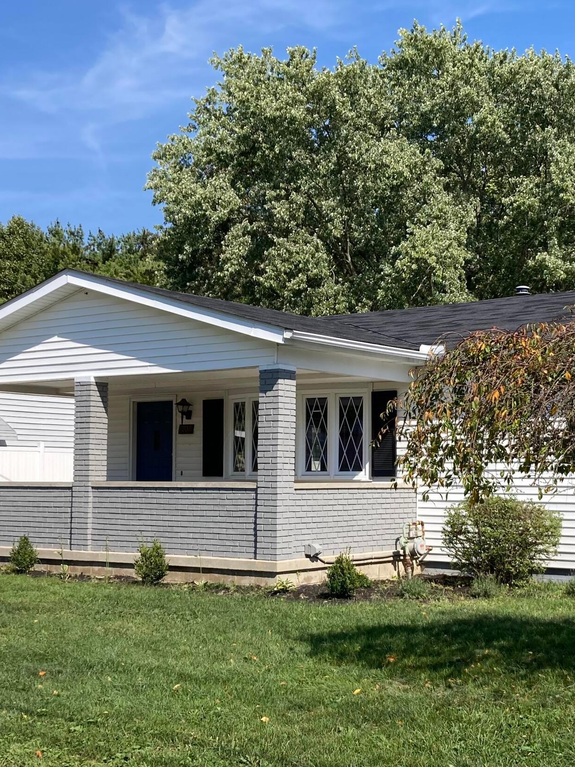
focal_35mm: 51
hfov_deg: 28.4
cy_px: 449
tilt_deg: +1.6
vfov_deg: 37.4
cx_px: 361
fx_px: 1130
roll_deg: -0.2
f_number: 1.8
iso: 20
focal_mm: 3.99
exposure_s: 1/2088
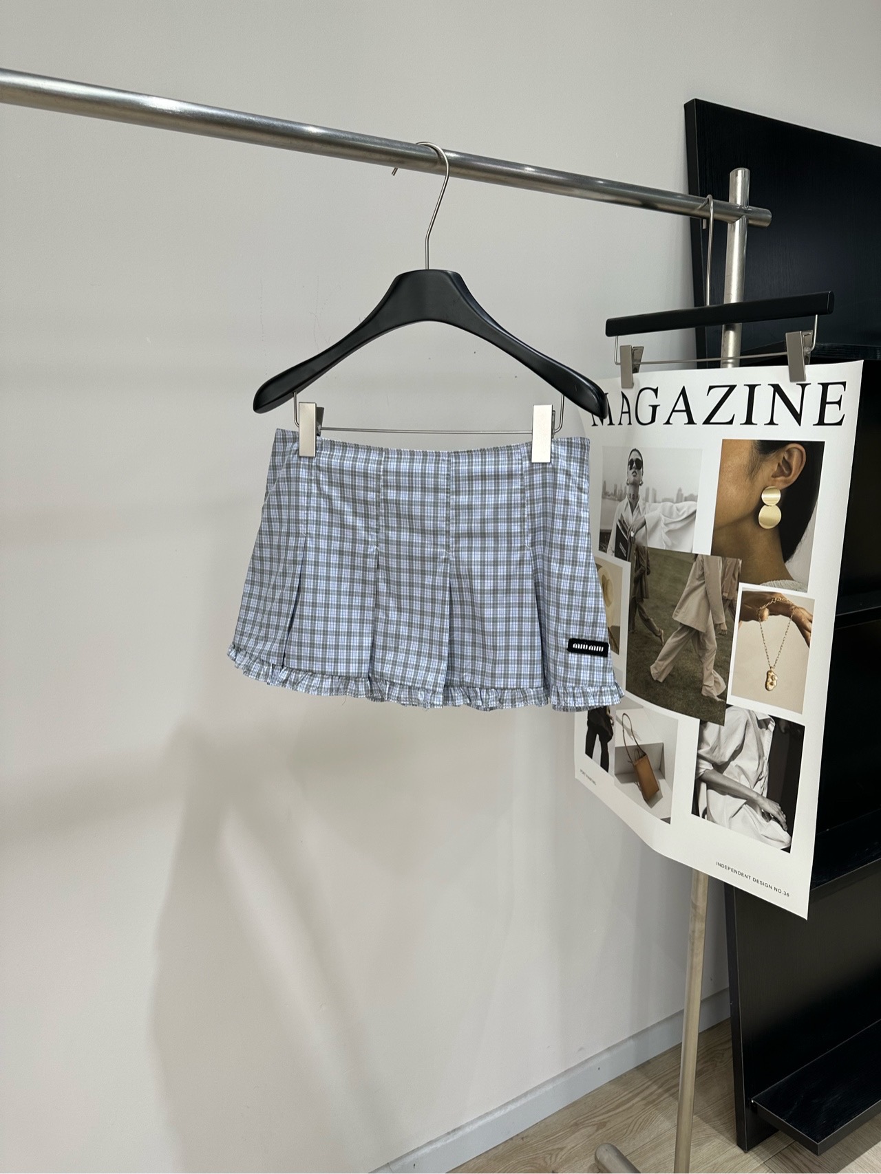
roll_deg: -0.1
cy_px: 587
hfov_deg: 56.8
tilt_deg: -11.4
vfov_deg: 71.6
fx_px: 815
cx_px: 440
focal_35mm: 24
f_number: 1.78
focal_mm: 6.86
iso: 80
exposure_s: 1/260
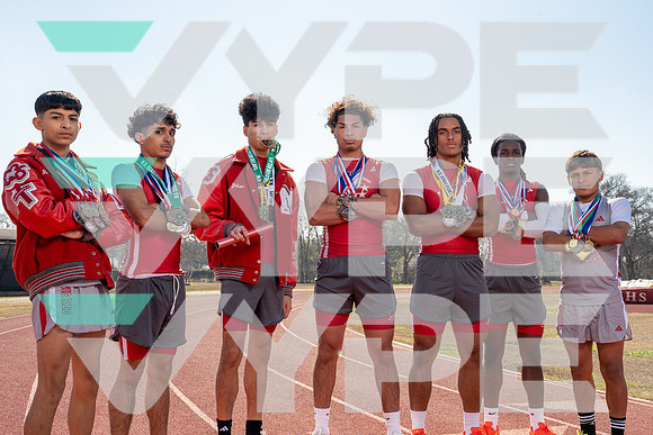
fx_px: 762
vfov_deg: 31.9
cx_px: 326
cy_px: 218
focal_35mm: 42
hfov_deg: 46.4
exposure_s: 1/200
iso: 125
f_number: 9
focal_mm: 42
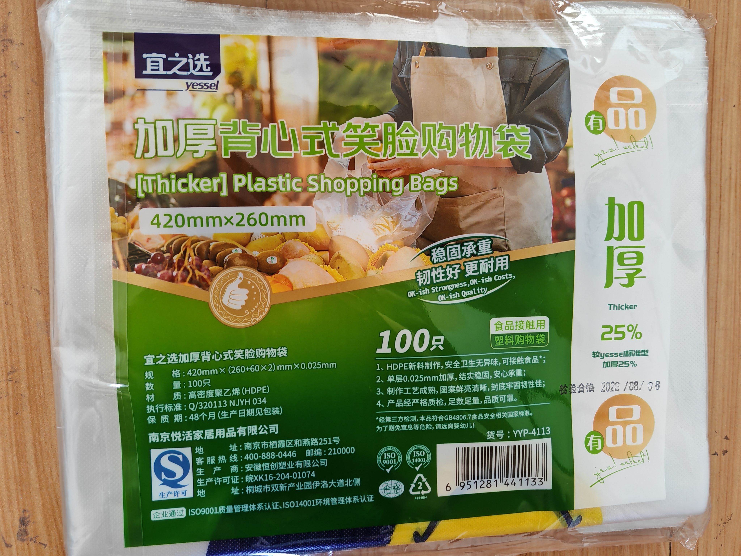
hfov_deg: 65.3
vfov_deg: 51.4
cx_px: 370
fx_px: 578
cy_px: 278
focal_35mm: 27
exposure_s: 1/50
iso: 400
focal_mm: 5.52
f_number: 1.95
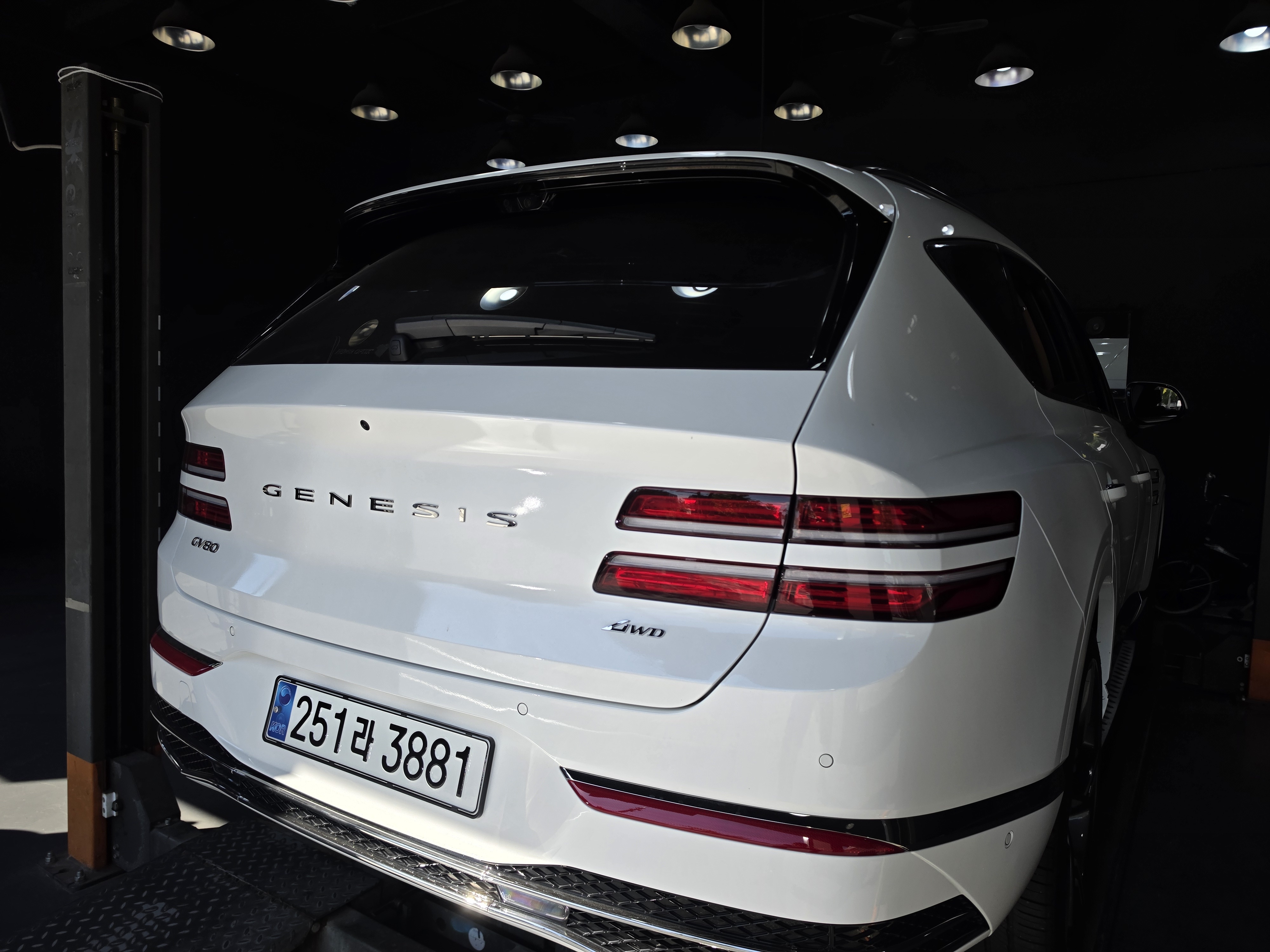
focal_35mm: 23
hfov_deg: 73.9
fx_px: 844
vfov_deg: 58.9
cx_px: 635
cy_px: 476
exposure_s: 1/3550
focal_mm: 6.5
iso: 64
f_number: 1.4
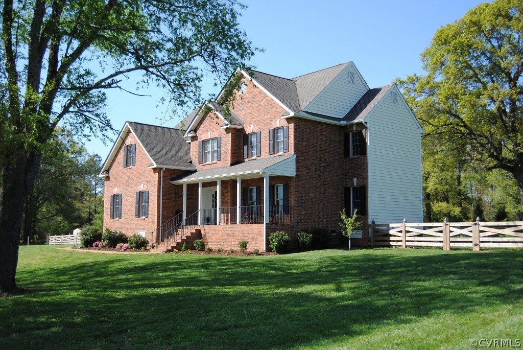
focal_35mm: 39
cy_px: 175
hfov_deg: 49.5
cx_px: 262
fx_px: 567
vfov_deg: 34.3
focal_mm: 26
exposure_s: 1/1000
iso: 200
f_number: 4
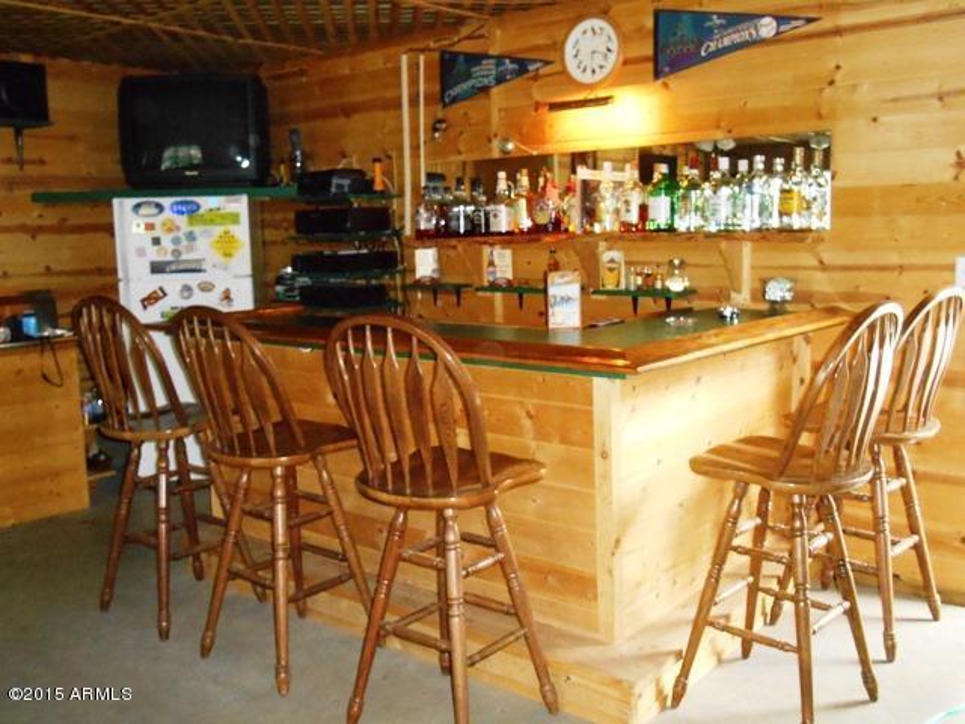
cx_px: 482
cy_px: 362
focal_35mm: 35
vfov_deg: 40.7
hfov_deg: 52.6
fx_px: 976
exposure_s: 1/30
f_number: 3.7
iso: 1000
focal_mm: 6.3
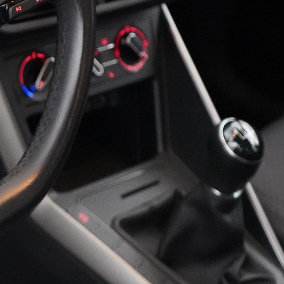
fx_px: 956
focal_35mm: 103
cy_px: 10
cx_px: -46
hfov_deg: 16.3
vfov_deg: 16.6
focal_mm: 32
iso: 12800
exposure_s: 1/125
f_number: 4
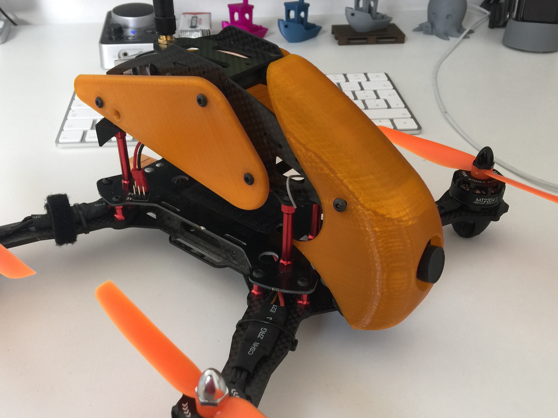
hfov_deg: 51.3
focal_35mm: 36
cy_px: 242
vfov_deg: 39.6
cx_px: 260
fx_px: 580
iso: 50
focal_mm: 4.15
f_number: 2.2
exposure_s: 1/33
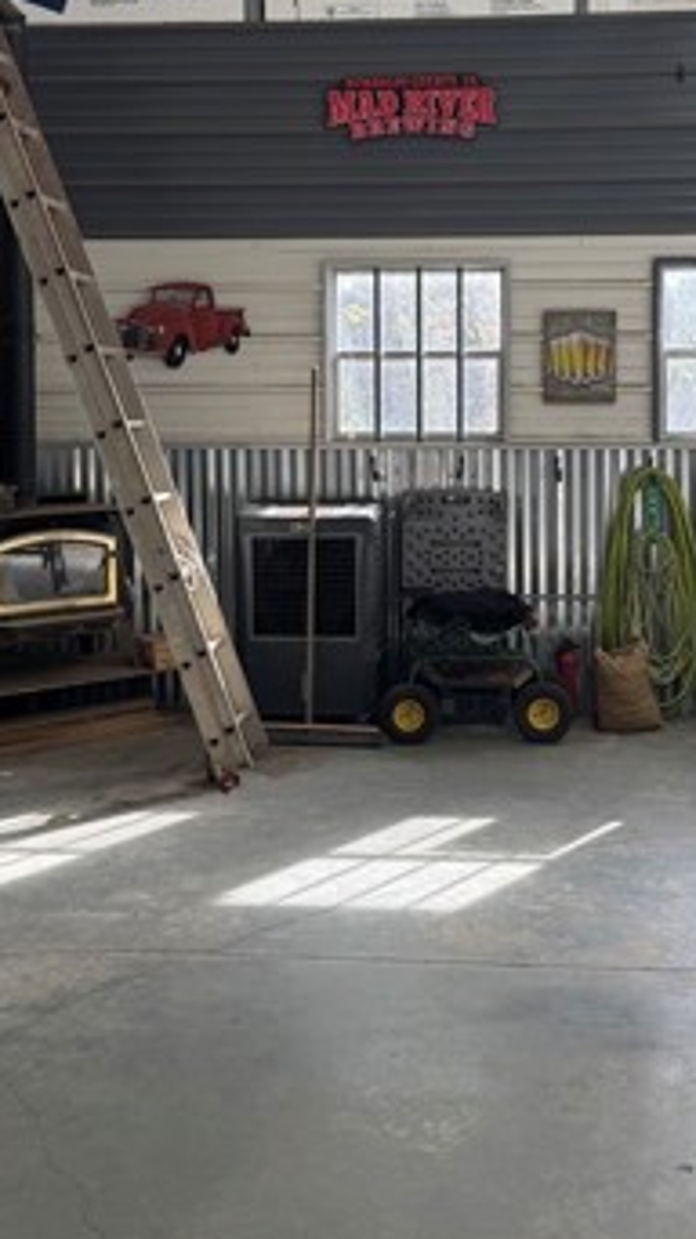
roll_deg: +0.3
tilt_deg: -1.7
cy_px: 420
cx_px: 453
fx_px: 1610
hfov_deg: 24.3
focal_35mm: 49
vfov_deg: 41.6
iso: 64
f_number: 1.78
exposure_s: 1/144
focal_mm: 6.76
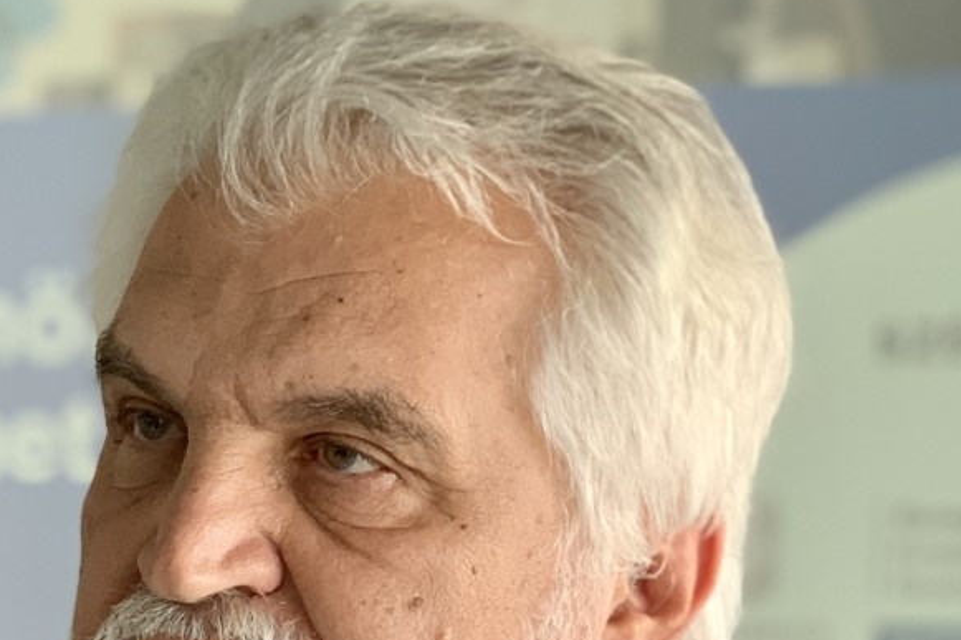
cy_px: 863
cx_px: -174
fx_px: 3976
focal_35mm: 149
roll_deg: -1.6
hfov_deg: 13.4
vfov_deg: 9.0
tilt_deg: -4.7
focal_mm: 6
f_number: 2.4
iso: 80
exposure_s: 1/60
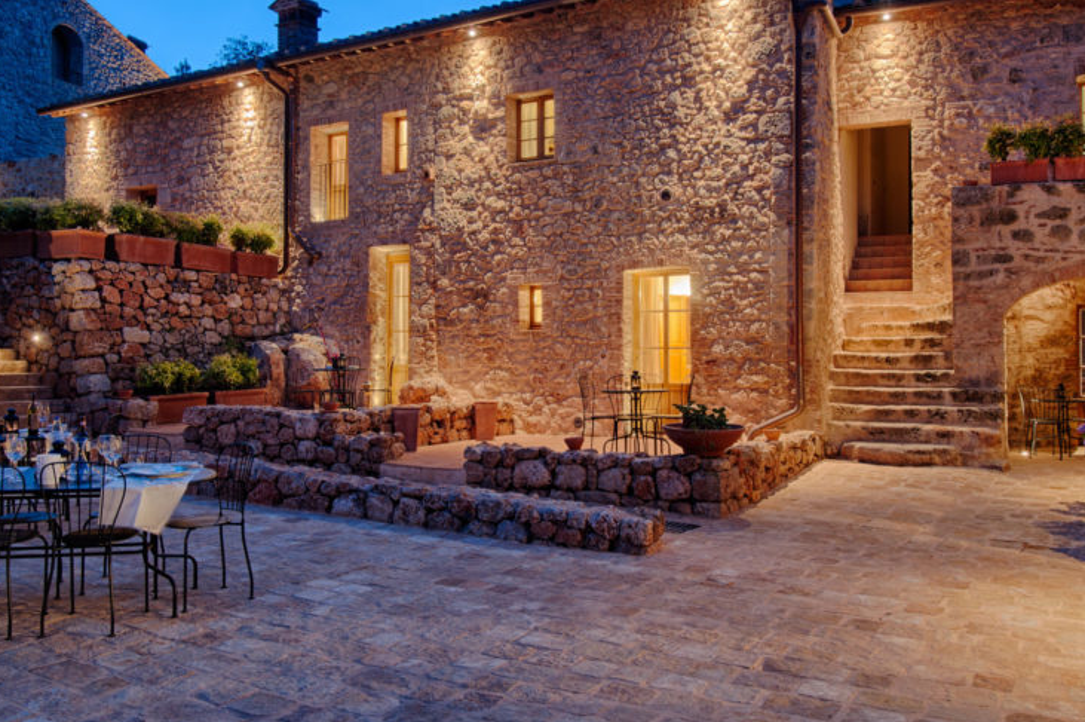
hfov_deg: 65.5
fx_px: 843
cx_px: 539
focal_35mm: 28
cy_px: 387
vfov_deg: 46.3
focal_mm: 20
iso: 100
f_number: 8
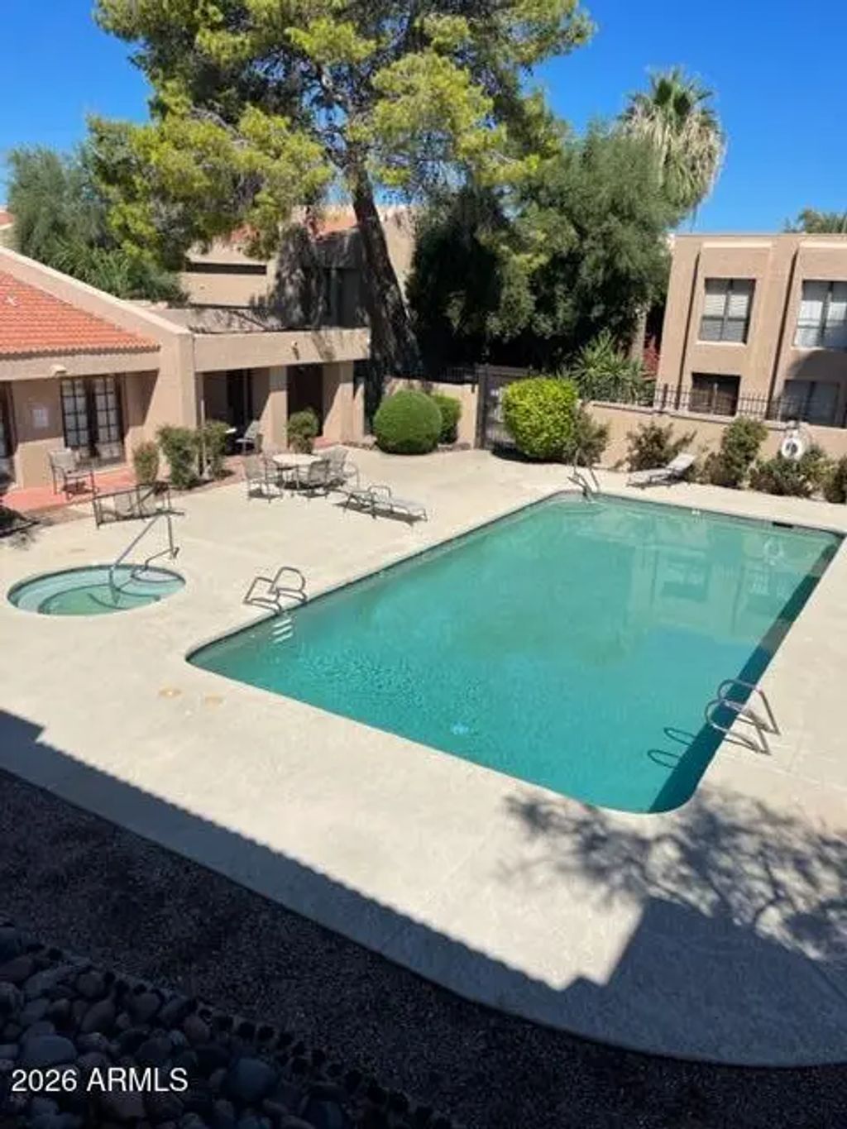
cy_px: 564
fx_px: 848
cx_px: 424
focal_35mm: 26
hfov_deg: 53.1
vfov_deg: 67.3
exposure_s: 1/6250
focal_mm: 5.1
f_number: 1.6
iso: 32
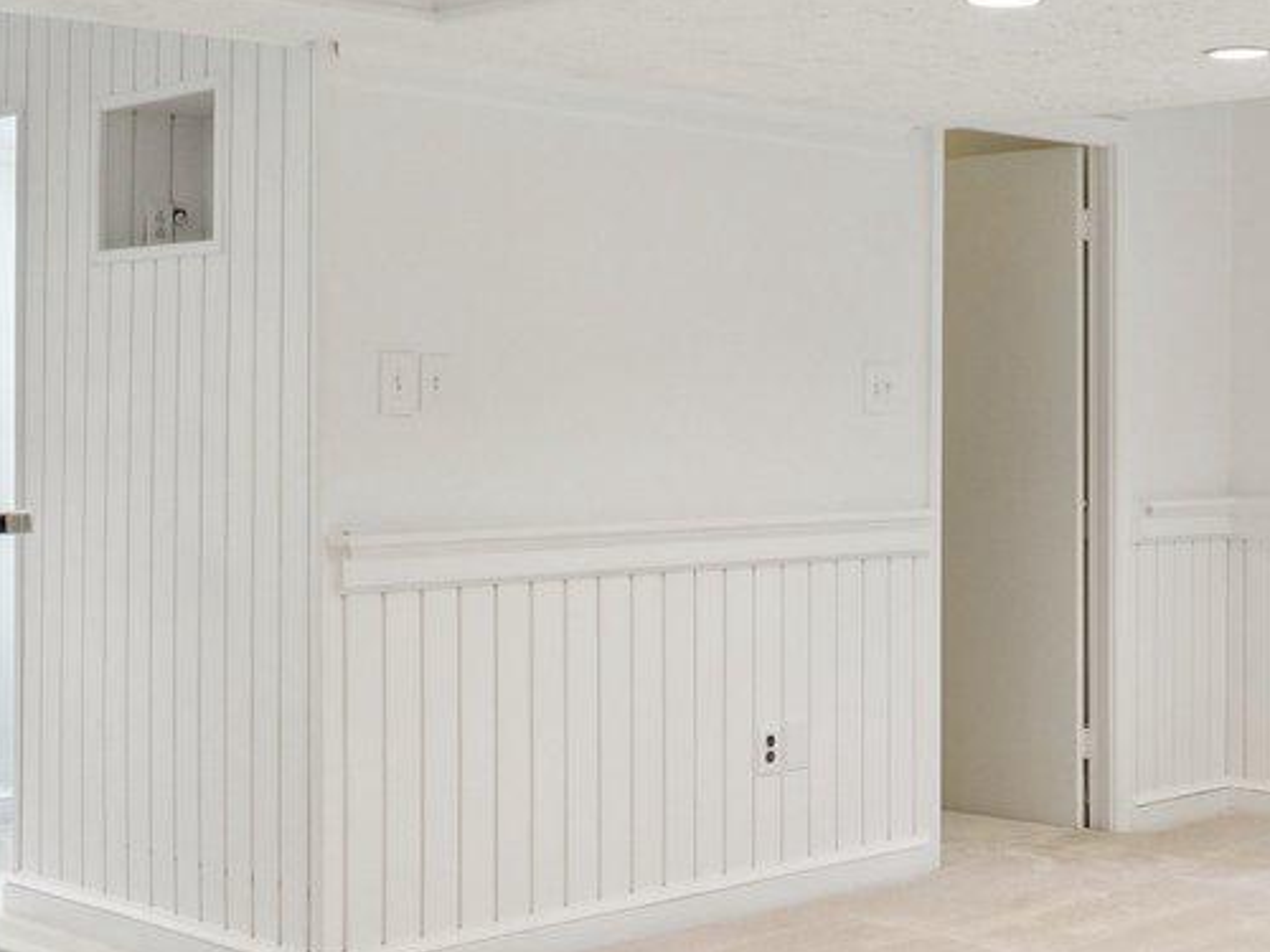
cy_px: 501
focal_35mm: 63
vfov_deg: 23.3
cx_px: 747
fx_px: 2311
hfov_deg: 30.7
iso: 400
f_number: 8
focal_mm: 16
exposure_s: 1/6
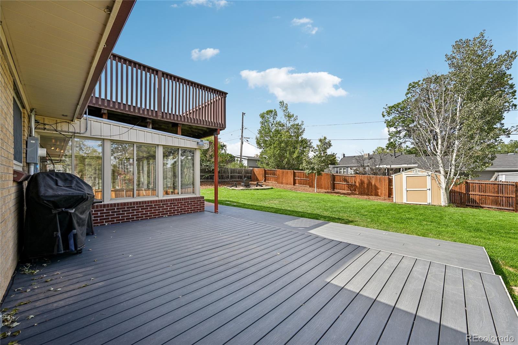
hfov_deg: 104.3
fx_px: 201
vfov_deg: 81.2
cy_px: 172
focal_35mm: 14
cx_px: 259
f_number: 8
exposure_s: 1/100
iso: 64
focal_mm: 14
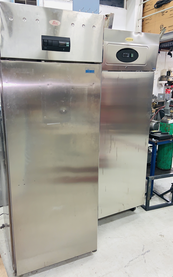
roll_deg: +0.5
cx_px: 71
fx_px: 211
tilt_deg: -12.0
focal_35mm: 28
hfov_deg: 44.3
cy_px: 137
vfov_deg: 66.5
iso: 50
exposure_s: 1/17
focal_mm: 4.25
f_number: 1.8
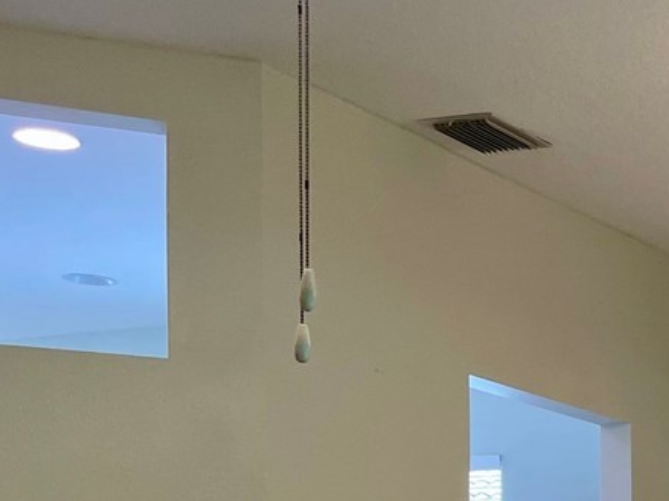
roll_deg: -0.1
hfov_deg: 19.0
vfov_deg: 14.5
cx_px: 920
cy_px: 773
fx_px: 1816
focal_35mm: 94
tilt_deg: -2.4
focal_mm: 4.2
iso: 80
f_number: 1.6
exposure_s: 1/60
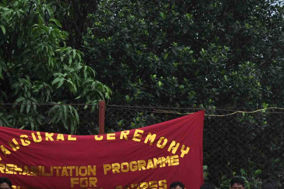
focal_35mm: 119
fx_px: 938
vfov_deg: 11.1
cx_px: 107
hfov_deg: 17.2
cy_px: 259
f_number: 9
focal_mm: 26
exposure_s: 1/320
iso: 200
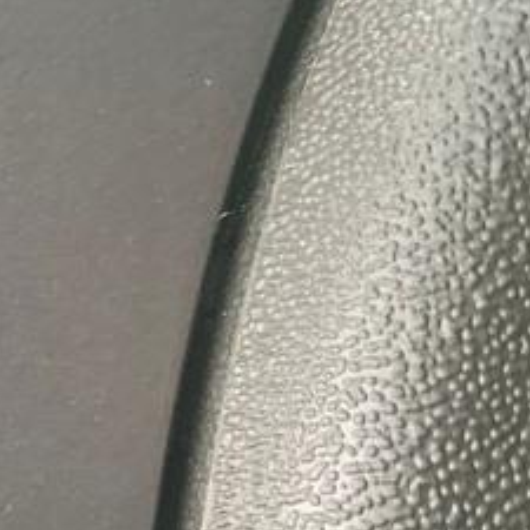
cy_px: 542
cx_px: -848
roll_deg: +0.1
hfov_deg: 10.8
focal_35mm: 131
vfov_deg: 13.1
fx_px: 2269
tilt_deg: -25.8
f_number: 1.8
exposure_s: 1/117
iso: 100
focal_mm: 4.25
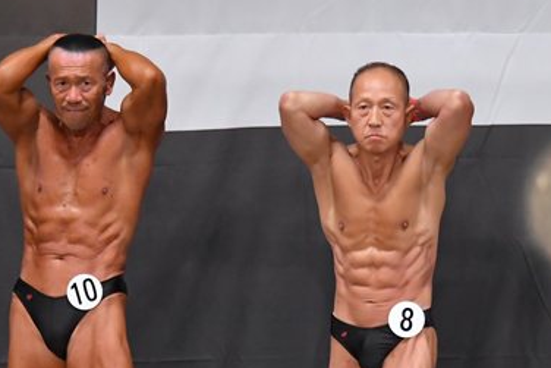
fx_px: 6369
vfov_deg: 3.3
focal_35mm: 416
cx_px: 178
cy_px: 331
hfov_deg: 5.0
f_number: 5.6
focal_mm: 135
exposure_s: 1/400
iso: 5000
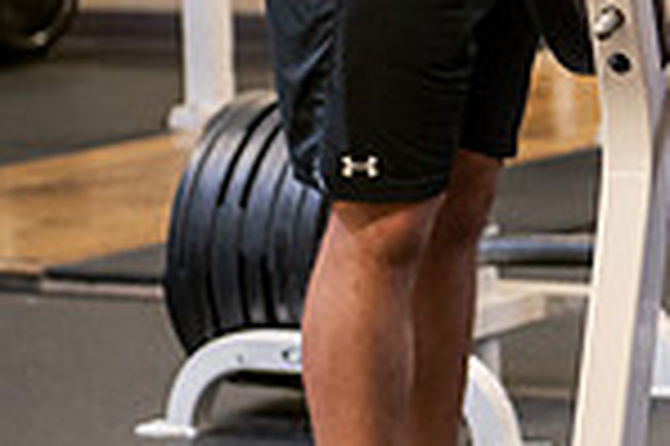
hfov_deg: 7.3
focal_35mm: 273
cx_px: 1187
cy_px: -146
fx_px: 5075
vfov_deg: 5.0
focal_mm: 70
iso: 1000
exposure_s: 1/200
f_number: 3.2
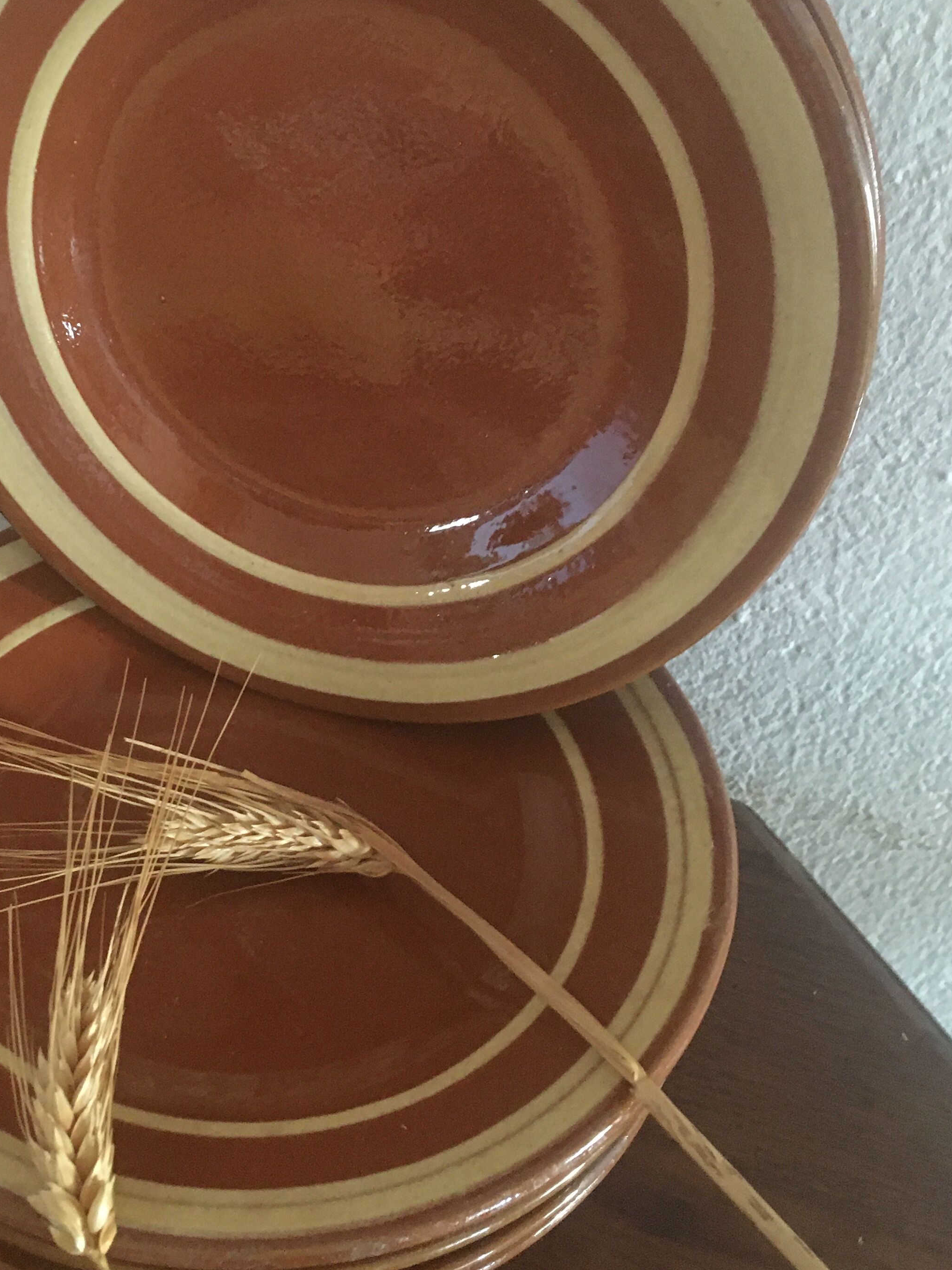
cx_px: 290
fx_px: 1577
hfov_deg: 33.2
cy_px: 580
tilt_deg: -47.1
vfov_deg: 43.8
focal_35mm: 43
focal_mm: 4.15
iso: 400
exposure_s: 1/17
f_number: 2.2
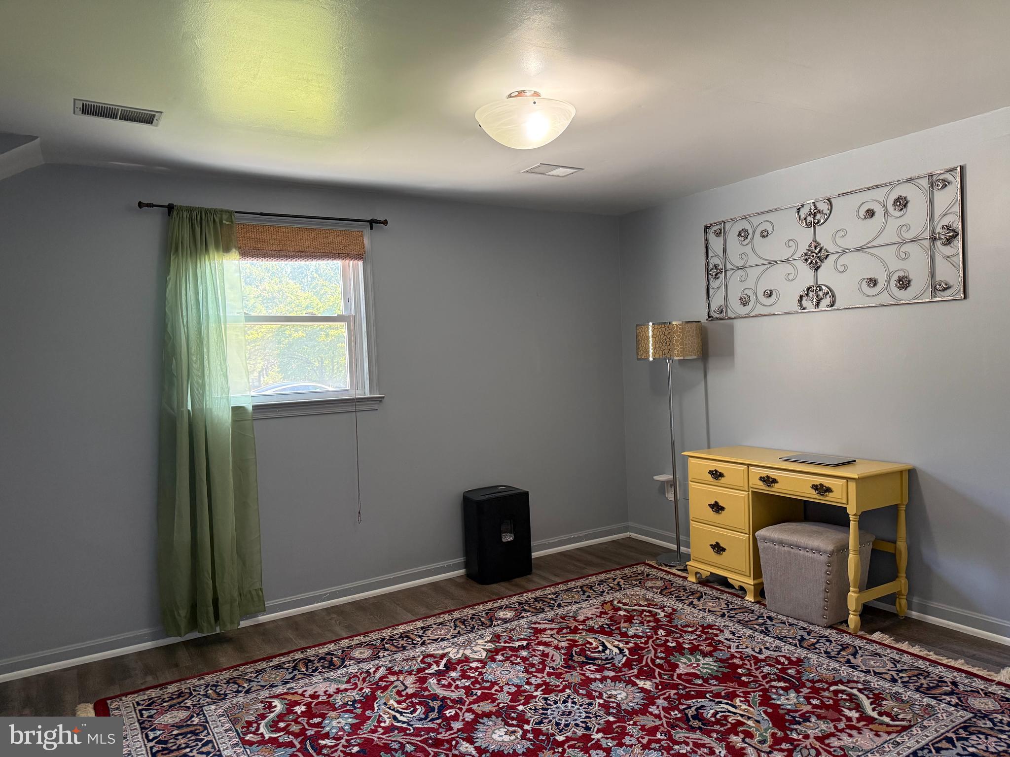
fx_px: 700
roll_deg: +1.8
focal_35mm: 24
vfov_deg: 56.8
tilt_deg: -1.5
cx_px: 505
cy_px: 378
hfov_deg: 71.6
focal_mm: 6.76
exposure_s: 1/120
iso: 400
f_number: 1.78
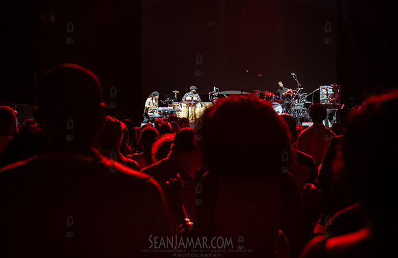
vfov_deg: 21.9
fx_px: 667
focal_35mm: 61
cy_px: 140
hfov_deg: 33.2
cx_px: 188
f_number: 4.5
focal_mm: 50
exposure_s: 1/200
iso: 5000
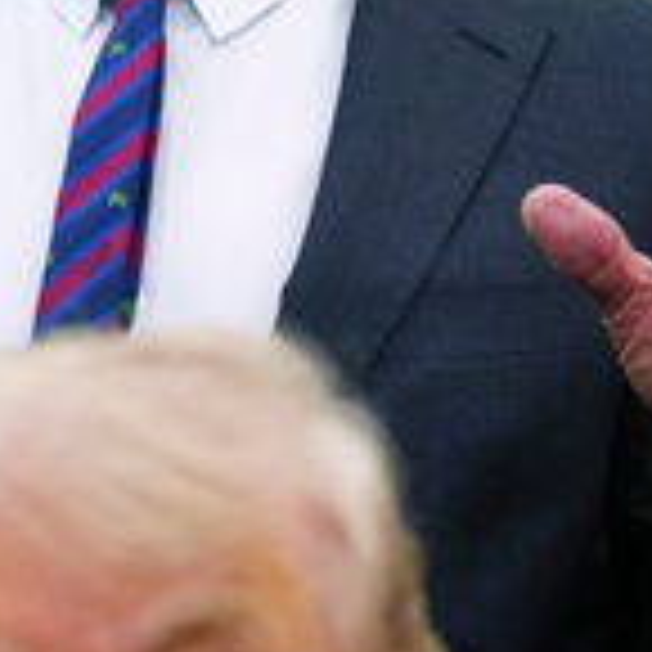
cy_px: 553
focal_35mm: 421
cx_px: 54
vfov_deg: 4.2
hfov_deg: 4.2
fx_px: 8971
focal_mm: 70
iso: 4000
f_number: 3.2
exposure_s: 1/320
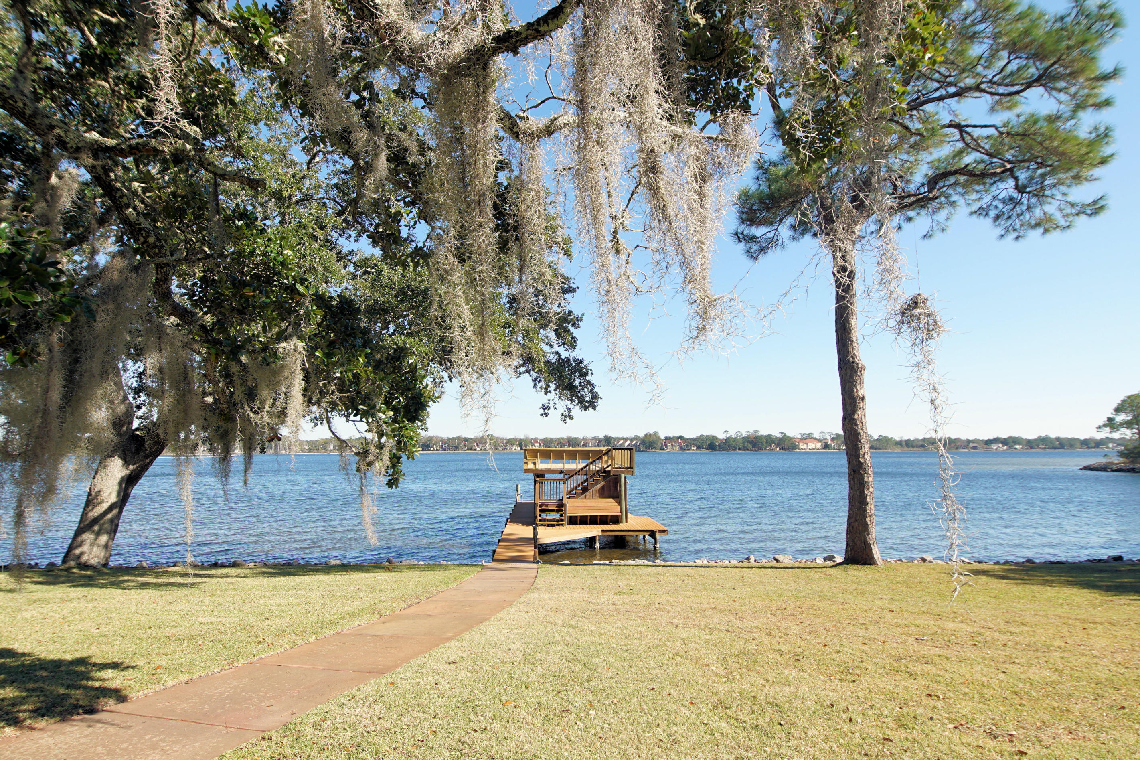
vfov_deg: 64.5
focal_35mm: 19
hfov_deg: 86.9
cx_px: 551
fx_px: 602
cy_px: 375
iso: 100
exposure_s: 1/160
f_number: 7.1
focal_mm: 12
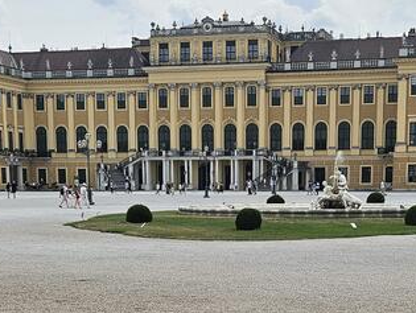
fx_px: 1011
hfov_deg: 23.2
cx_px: 234
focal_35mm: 84
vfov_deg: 17.0
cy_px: 358
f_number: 1.8
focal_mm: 5.4
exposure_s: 1/3084
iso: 25
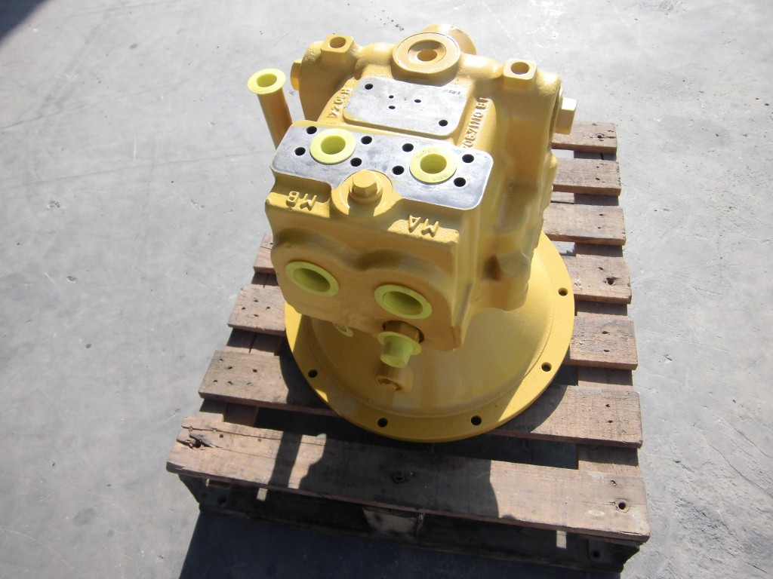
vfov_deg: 53.1
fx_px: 581
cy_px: 290
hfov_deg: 67.3
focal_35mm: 26
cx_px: 386
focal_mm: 4.7
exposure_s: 1/800
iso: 100
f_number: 2.8
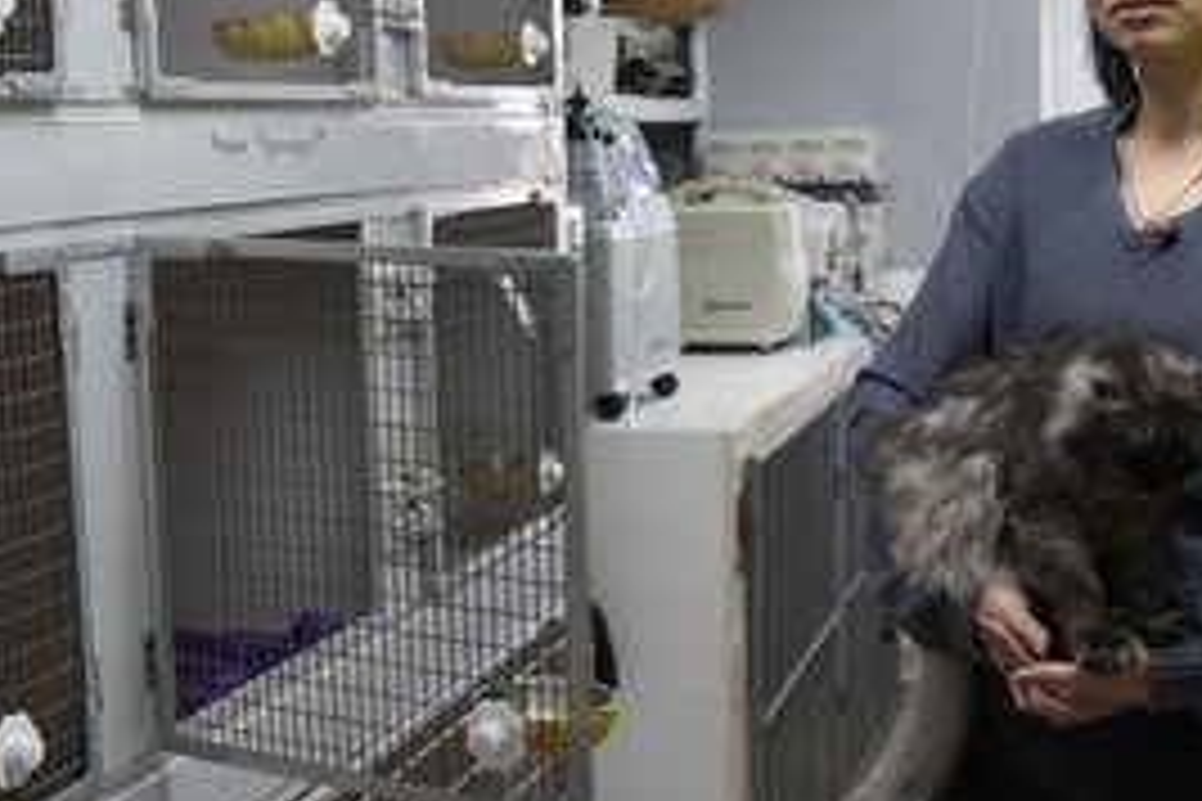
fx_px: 1803
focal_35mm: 54
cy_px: 272
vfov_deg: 24.9
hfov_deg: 36.2
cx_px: 860
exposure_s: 1/160
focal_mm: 24
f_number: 4
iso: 800
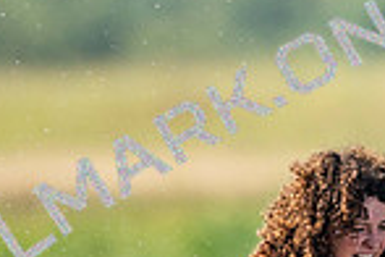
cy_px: 321
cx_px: 723
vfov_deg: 0.6
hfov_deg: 0.9
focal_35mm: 2367
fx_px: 25312
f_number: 5.6
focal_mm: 600
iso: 280
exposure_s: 1/2500
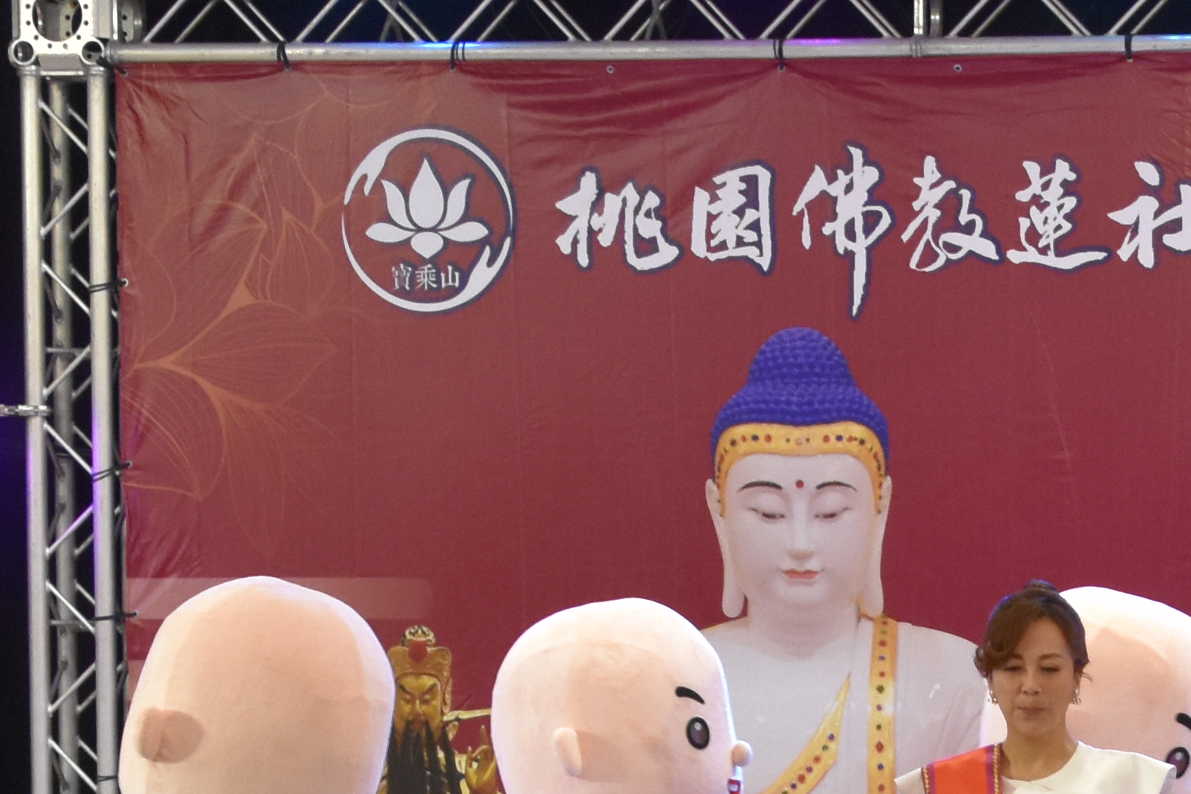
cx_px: 1204
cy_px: 1137
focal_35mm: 172
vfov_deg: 7.9
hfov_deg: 11.8
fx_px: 5690
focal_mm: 30
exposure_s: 1/125
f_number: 5.6
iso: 1600
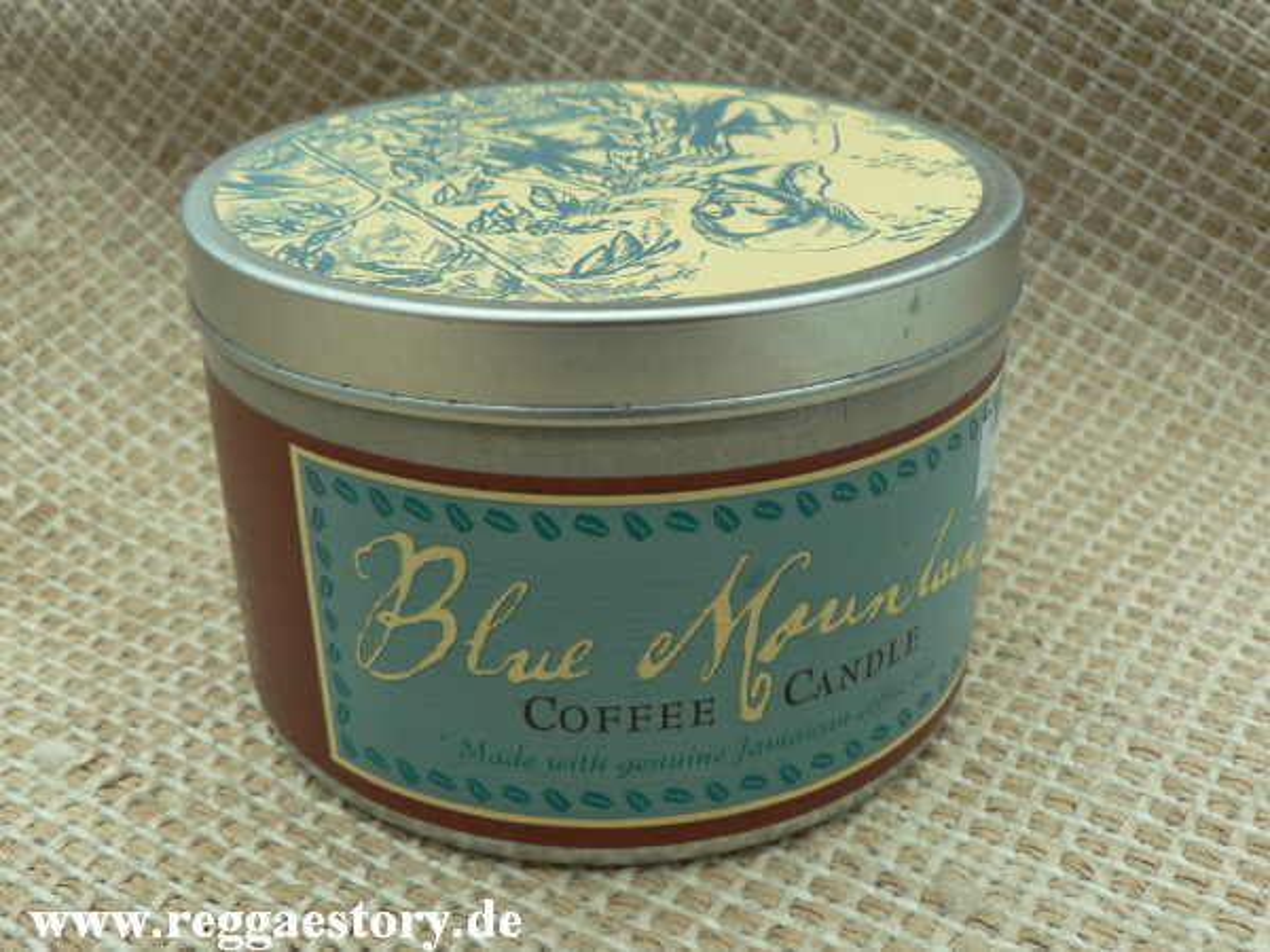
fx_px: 1284
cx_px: 635
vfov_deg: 40.7
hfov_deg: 52.6
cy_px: 476
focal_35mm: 35
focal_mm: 6
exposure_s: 1/200
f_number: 4
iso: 64
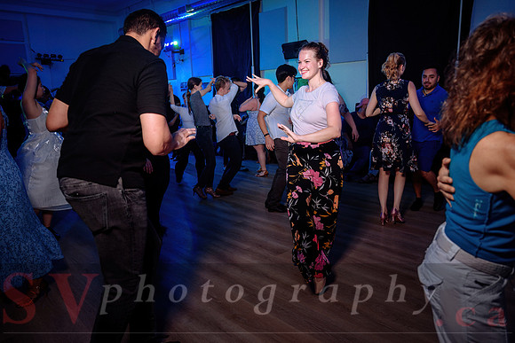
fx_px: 383
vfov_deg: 48.3
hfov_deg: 67.8
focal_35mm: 27
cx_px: 261
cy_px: 171
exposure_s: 1/80
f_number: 2.8
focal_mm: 24
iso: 800
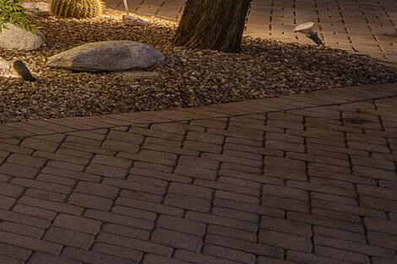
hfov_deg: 13.0
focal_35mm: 72
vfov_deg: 14.7
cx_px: -682
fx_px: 794
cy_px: -299
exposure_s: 30
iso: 100
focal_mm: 12
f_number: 7.1
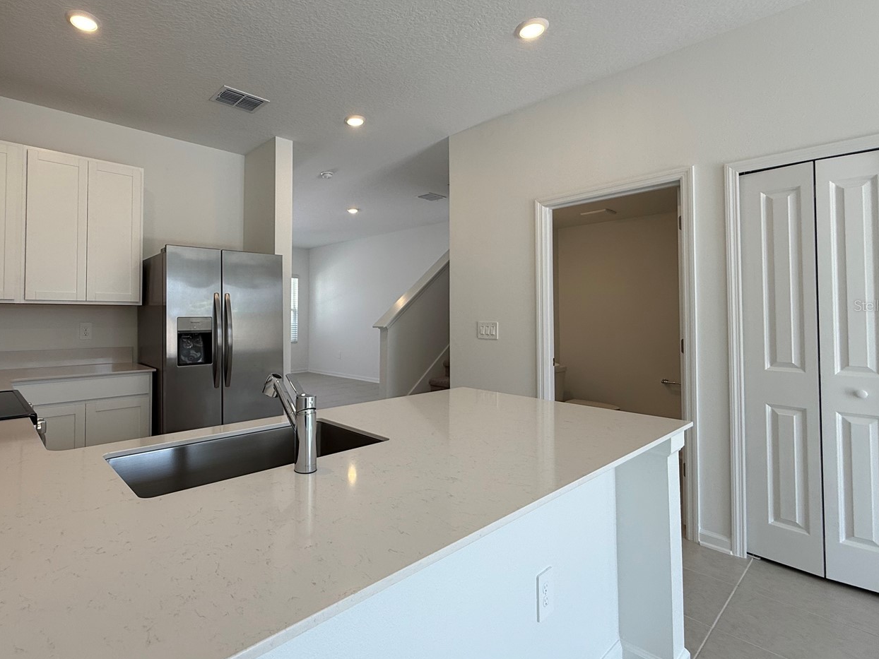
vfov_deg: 71.5
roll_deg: +1.3
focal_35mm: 18
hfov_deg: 86.7
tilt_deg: +2.3
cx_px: 355
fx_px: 457
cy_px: 305
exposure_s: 1/120
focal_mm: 2.22
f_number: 2.2
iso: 50
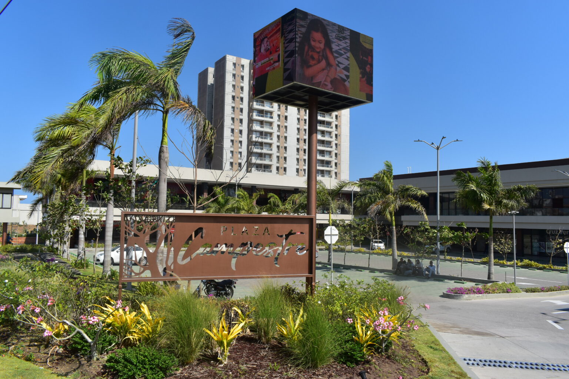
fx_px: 427
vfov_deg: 47.9
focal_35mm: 27
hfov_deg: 67.4
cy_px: 190
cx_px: 284
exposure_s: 1/500
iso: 280
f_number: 11
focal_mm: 18
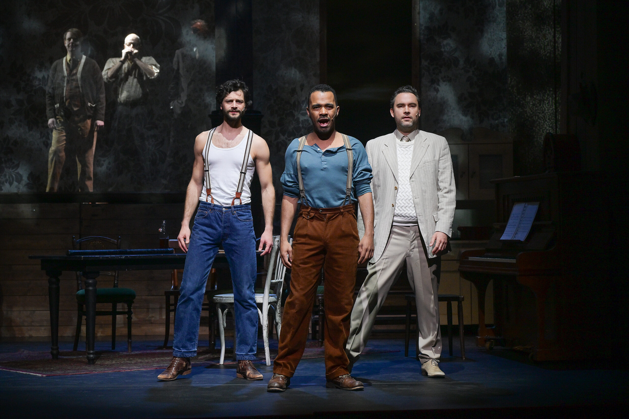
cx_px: 314
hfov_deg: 25.1
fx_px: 1415
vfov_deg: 16.9
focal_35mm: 81
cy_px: 210
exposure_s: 1/400
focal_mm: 81
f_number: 5
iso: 1600
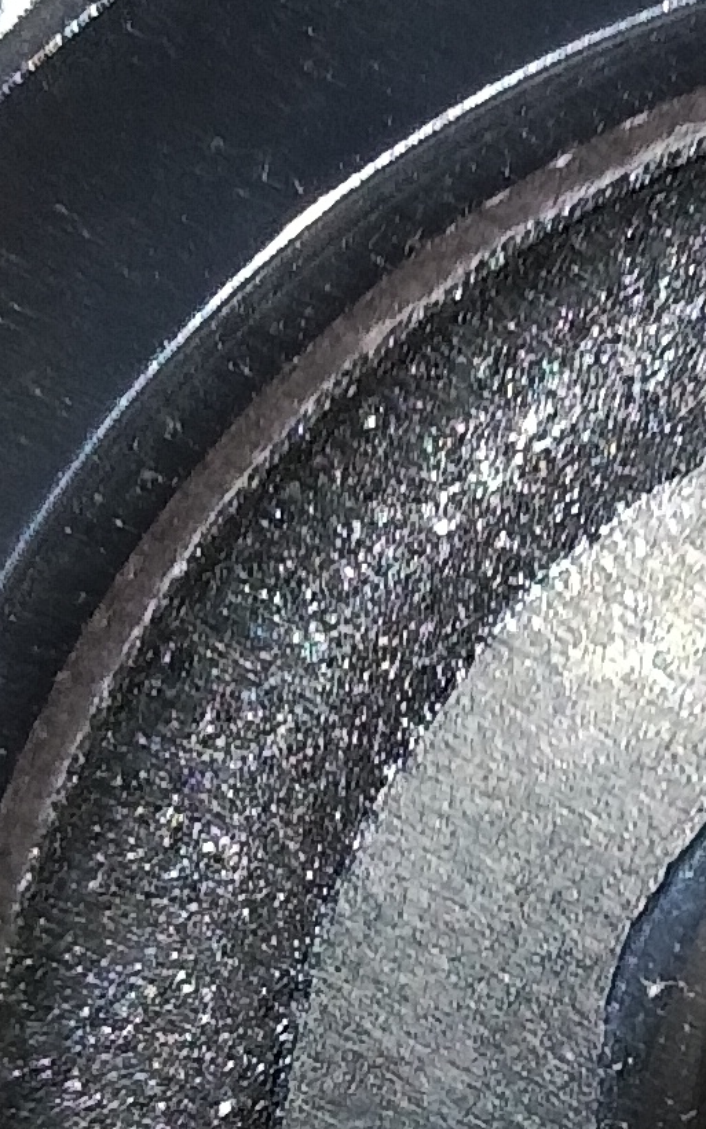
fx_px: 4465
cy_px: 424
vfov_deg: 14.4
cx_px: 1327
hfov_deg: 8.6
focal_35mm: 145
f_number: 1.8
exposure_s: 1/33.3
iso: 170
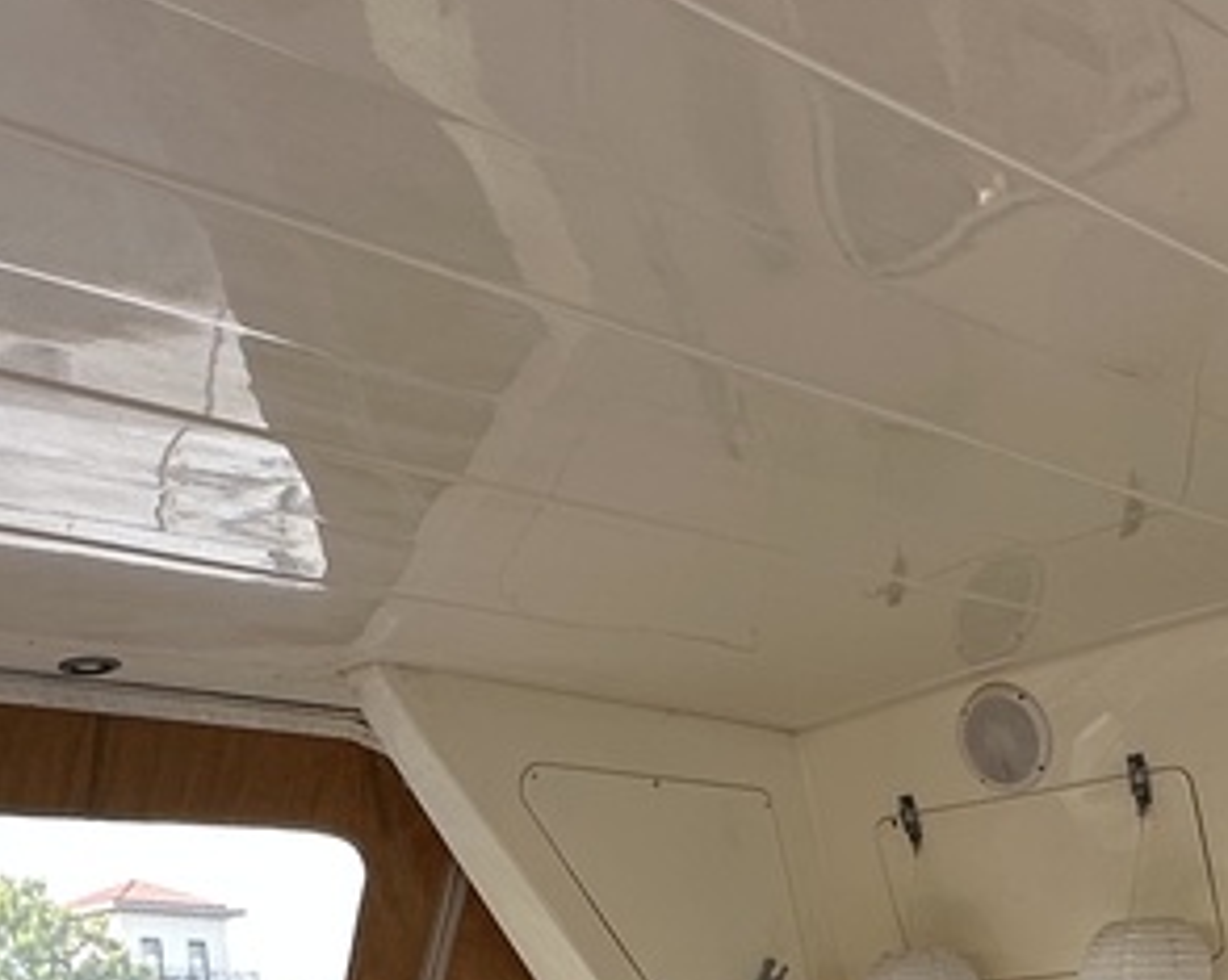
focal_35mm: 56
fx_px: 2034
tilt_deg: -10.1
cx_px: 767
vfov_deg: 21.9
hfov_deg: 33.4
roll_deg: +2.9
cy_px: 1520
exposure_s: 1/101
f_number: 2.2
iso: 40
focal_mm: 2.22
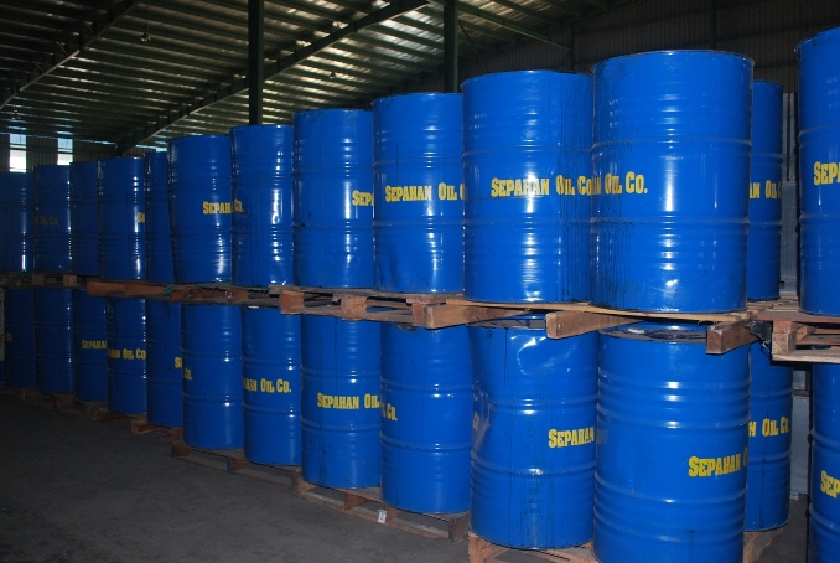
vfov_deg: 40.1
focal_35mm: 33
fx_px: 771
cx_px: 420
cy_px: 282
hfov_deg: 57.2
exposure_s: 1/60
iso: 200
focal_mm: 22
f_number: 4
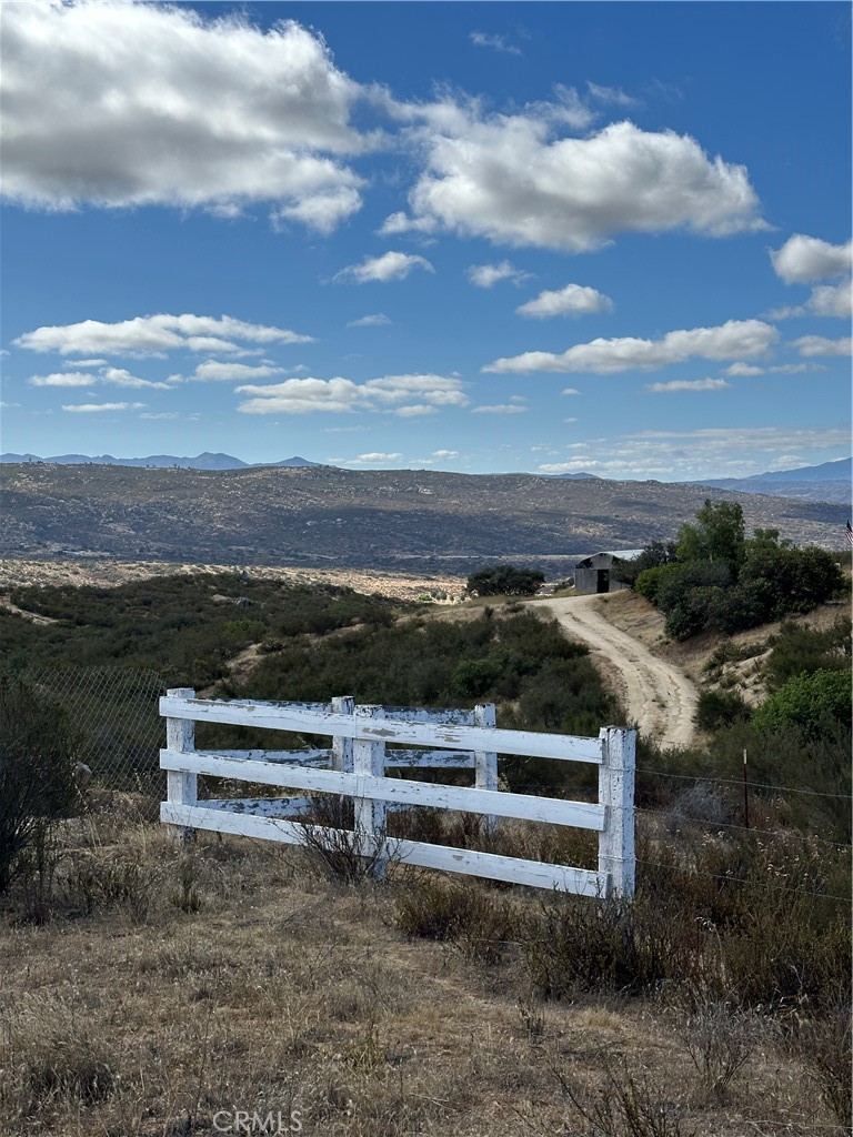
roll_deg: +2.4
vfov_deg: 39.7
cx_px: 426
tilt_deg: -2.2
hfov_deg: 30.3
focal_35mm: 48
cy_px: 568
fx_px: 1577
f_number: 1.78
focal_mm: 6.86
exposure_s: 1/5556
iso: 64
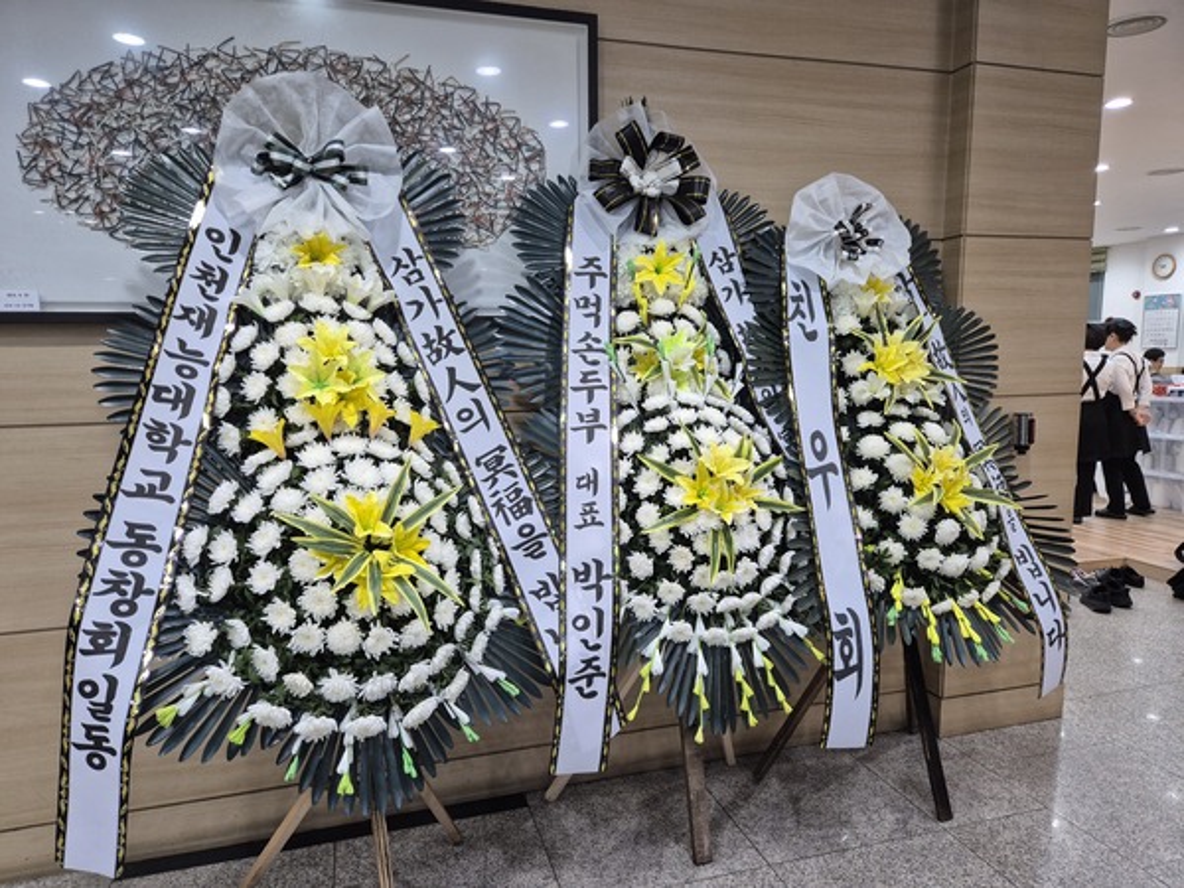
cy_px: 444
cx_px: 592
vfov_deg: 58.9
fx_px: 787
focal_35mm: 23
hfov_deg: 73.9
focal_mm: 5.4
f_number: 1.8
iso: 400
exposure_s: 1/120
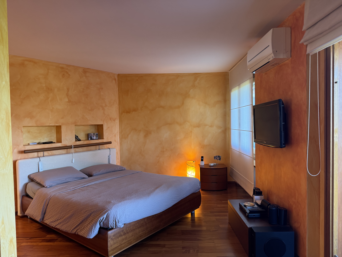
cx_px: 171
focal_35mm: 24
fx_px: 237
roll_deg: +0.8
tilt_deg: +1.1
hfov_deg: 71.6
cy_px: 128
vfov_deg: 56.8
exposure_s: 1/50
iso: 160
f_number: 1.78
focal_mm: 6.76
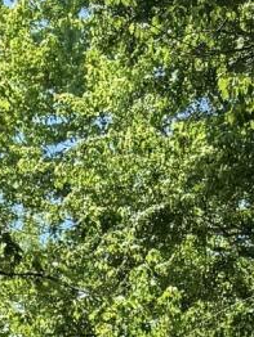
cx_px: 110
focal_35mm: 183
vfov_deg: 8.8
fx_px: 1787
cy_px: 1028
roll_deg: +1.2
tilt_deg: -5.2
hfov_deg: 8.1
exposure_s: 1/2041
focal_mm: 6.76
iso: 80
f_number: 1.78
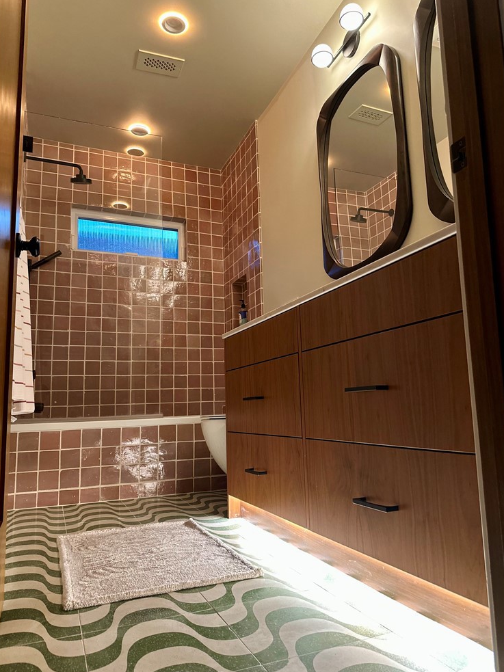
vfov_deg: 69.4
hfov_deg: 54.9
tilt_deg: +9.0
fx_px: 485
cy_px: 338
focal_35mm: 25
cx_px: 258
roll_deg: +1.4
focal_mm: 6.86
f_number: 1.78
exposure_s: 1/60
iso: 400
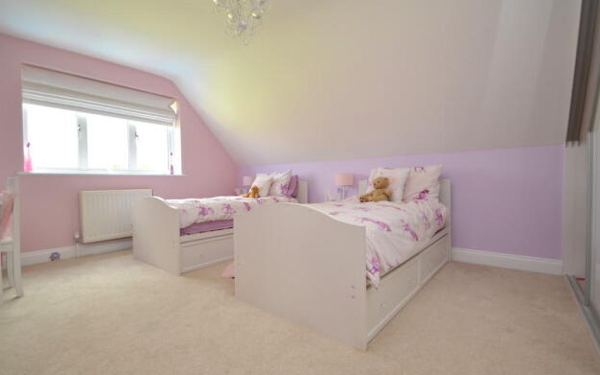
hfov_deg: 97.8
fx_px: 262
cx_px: 300
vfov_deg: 71.2
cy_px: 188
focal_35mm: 16
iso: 220
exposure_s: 1/60
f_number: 4
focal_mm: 10
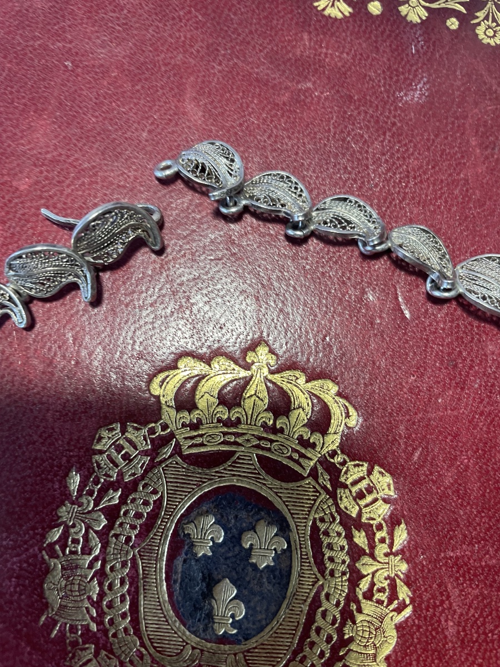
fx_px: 501
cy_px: 334
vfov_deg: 67.3
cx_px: 250
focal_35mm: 26
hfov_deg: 53.1
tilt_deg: -85.8
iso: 100
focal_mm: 4.2
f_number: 1.6
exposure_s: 1/50
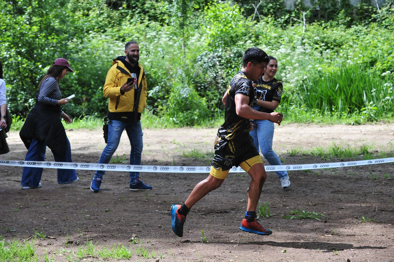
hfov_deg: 17.7
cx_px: 197
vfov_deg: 11.8
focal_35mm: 116
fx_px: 1269
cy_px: 131
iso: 400
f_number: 7.1
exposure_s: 1/400
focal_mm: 116
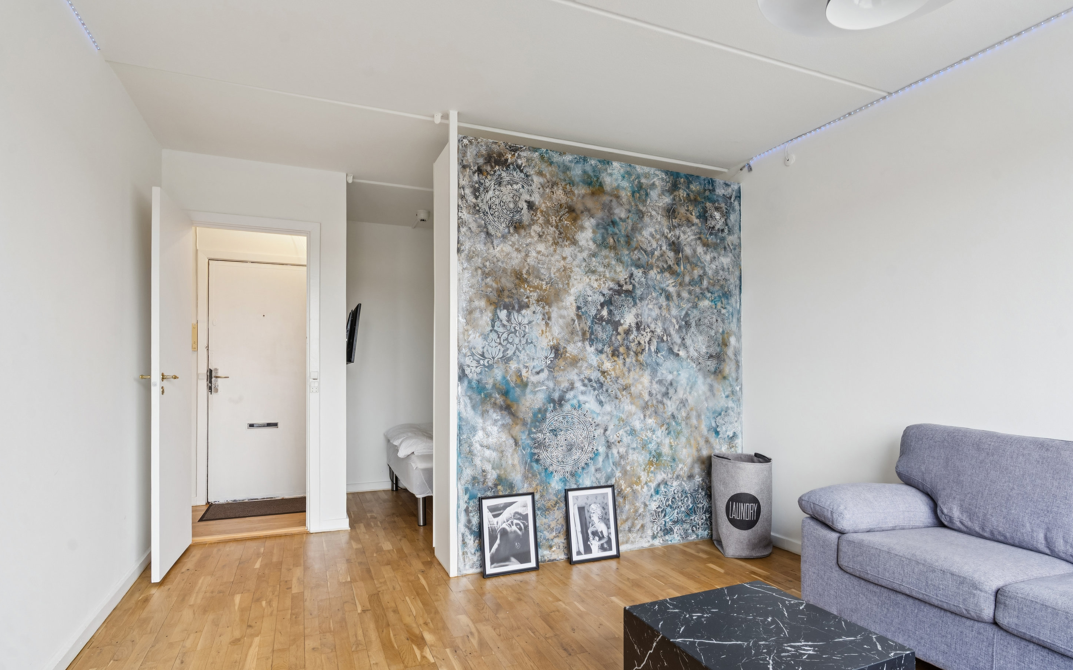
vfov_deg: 59.6
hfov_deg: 85.1
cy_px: 360
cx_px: 549
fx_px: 585
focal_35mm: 20
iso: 200
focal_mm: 19
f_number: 8
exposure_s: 1/10
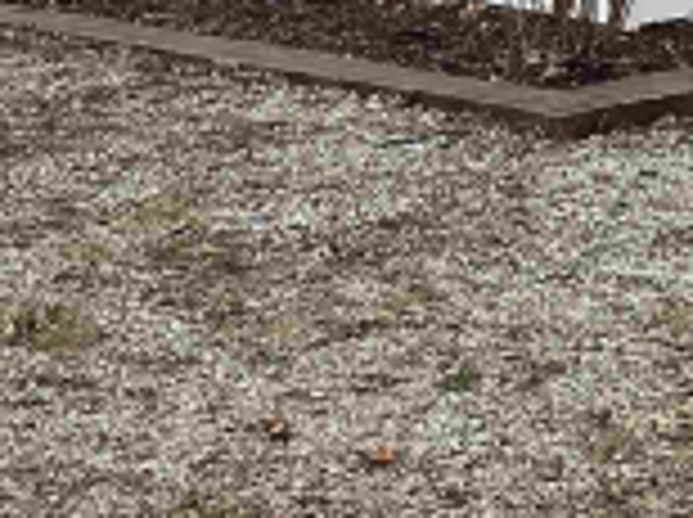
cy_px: -225
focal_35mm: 126
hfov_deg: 15.5
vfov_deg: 11.3
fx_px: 2519
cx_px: 641
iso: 16
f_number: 1.8
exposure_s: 1/781
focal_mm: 3
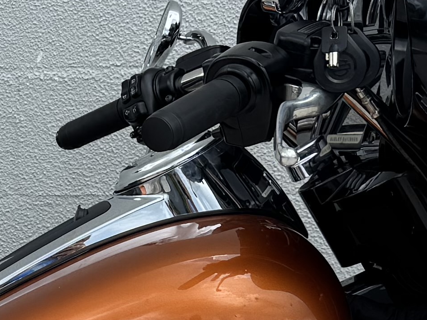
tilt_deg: -20.7
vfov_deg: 10.2
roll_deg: +1.3
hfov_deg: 13.1
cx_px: -184
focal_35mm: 144
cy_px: 352
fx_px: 1776
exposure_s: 1/1980
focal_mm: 6.76
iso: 80
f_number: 1.78
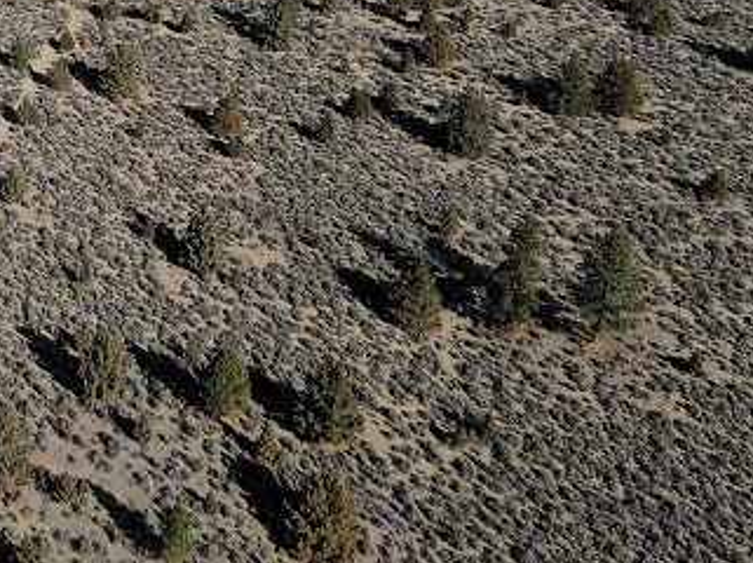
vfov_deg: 24.4
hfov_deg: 30.7
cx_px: -12
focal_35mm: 58
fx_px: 1260
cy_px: 46
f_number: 2.8
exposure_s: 1/899
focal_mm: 4.5
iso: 100
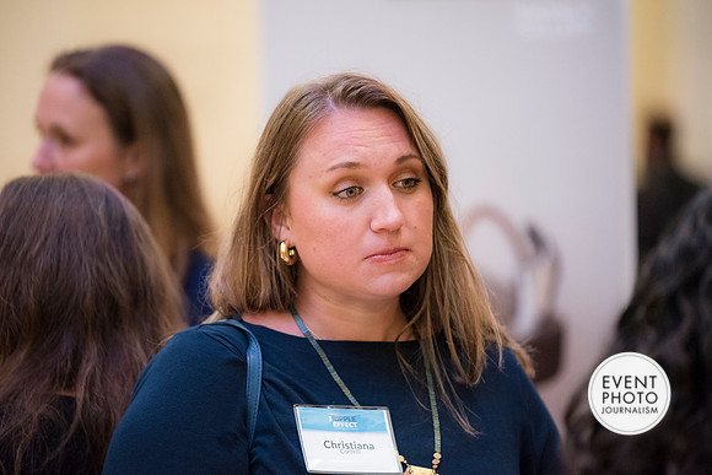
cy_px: 238
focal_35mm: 190
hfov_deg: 10.8
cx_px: 356
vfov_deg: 7.2
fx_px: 3758
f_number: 2.8
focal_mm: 190
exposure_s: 1/100
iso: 6400
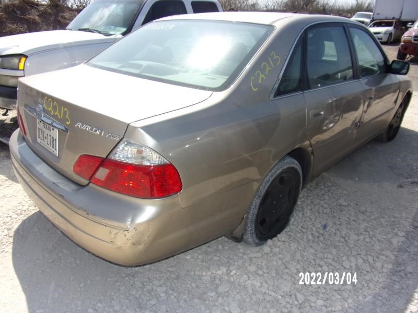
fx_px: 290
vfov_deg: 56.8
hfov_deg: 71.6
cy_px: 156
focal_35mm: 24
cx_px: 209
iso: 80
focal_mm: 4.3
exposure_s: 1/1200
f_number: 3.3
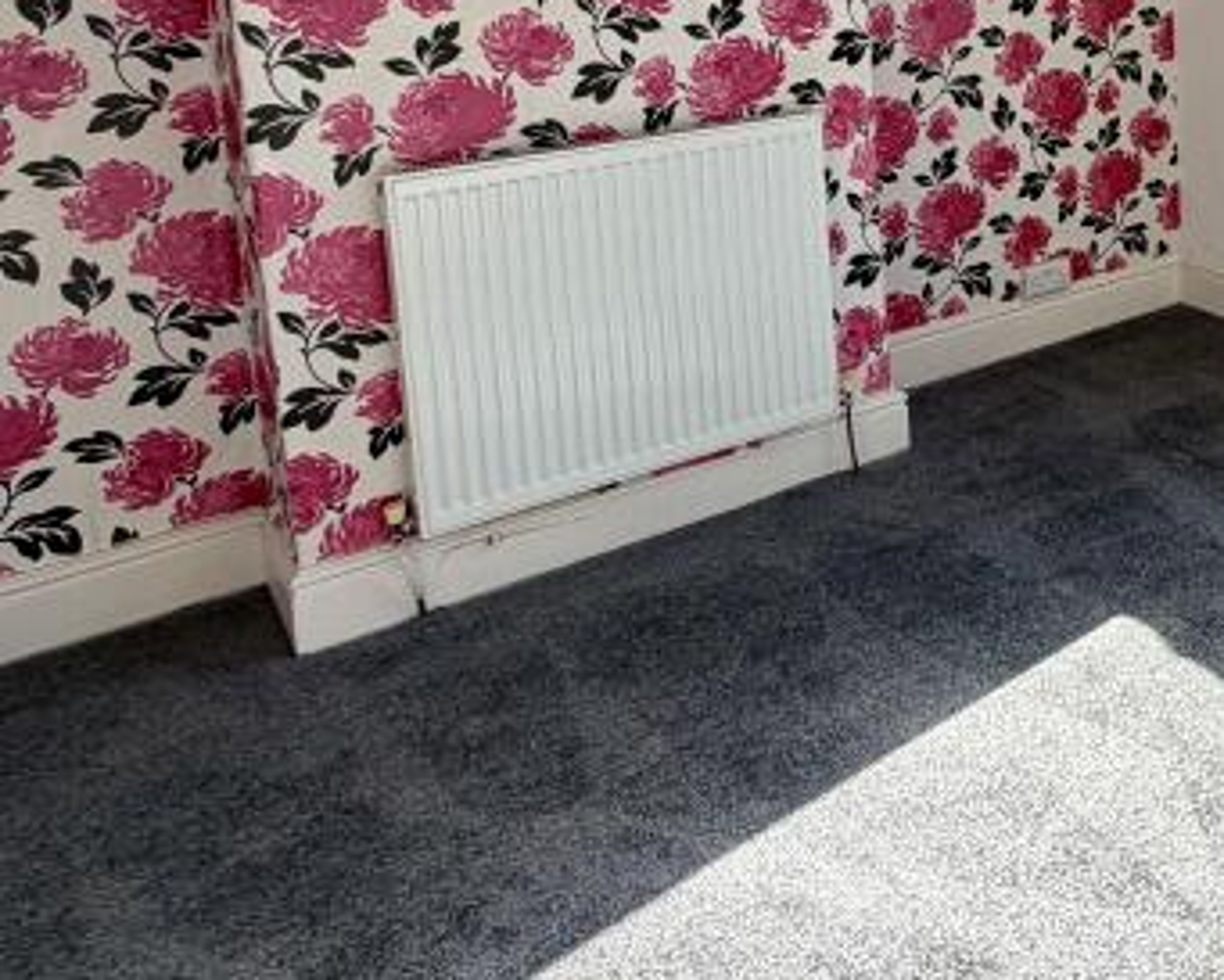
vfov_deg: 33.5
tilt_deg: -8.3
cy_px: 7
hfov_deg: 35.9
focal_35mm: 41
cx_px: 1436
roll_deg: +0.6
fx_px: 1486
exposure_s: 1/498
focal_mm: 2.22
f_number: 2.2
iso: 64
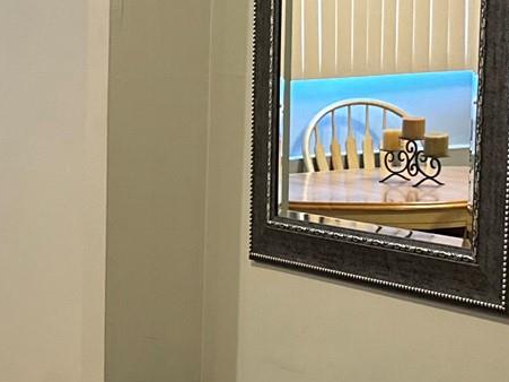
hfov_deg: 17.6
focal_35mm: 109
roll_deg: -1.4
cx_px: -17
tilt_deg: -8.0
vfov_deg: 13.6
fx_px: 1602
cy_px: 253
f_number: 1.78
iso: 320
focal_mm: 6.86
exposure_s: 1/60
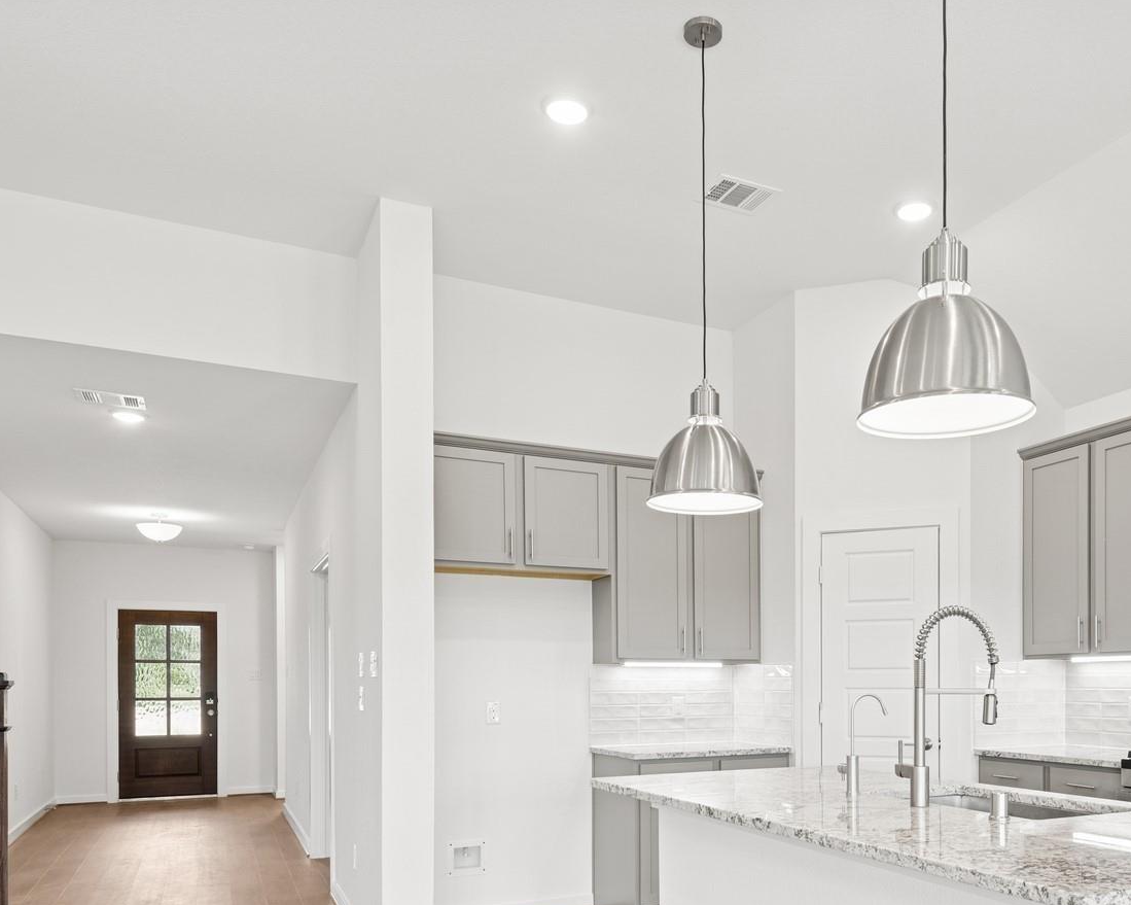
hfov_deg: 61.3
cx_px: 715
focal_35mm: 28
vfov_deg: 49.1
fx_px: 937
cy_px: 698
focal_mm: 16
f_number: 9
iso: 160
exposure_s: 1/4
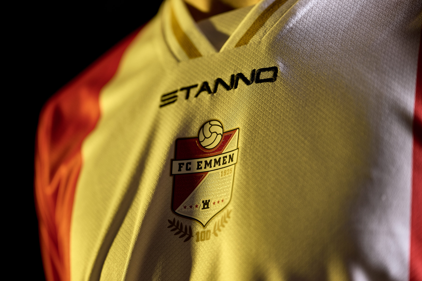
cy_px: 140
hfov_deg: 28.8
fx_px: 821
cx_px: 211
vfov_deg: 19.5
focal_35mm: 70
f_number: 2.8
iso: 32
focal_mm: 70
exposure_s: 1/200
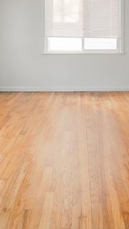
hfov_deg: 29.6
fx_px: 243
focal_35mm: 40
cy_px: 30
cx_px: 83
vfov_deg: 46.4
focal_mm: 14
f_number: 18
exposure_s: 1/1.25
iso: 200
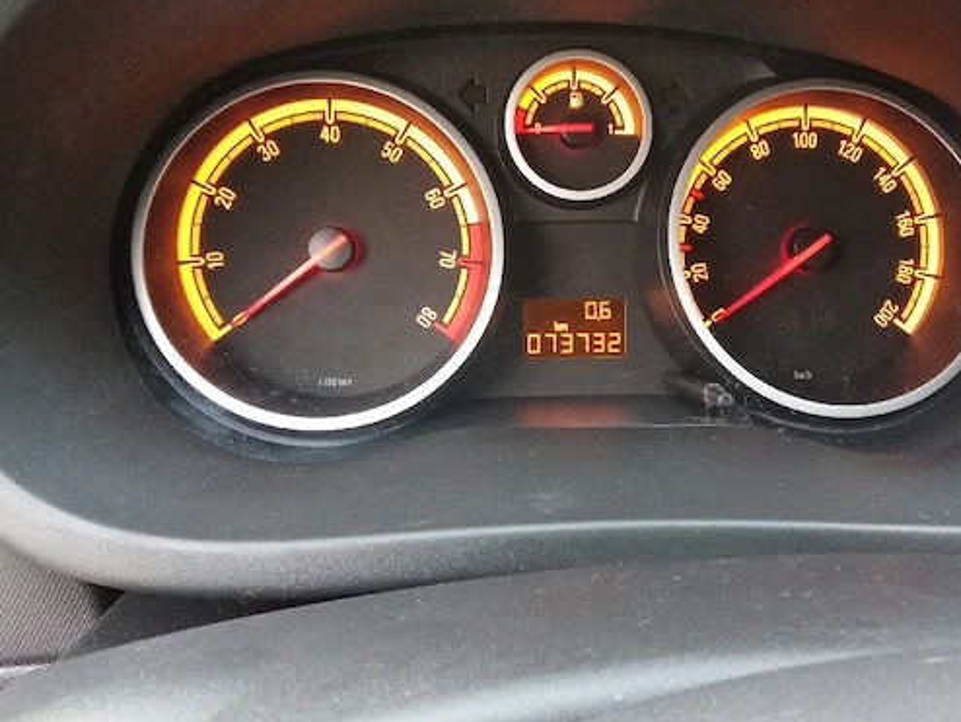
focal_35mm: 34
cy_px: 354
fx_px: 944
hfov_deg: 53.7
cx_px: 552
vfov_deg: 41.8
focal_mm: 2.78
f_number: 2
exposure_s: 1/16.7
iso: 1600
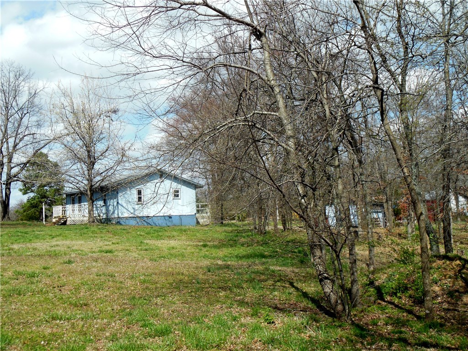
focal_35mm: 43
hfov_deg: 43.9
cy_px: 176
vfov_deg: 33.6
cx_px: 234
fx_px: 581
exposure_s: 1/1000
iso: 125
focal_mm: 7.7
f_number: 3.8
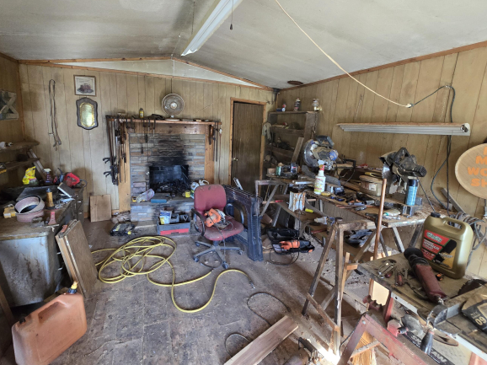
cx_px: 222
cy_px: 164
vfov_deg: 81.4
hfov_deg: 97.9
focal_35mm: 15
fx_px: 211
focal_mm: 2.2
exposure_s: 1/60
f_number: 2.2
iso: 500
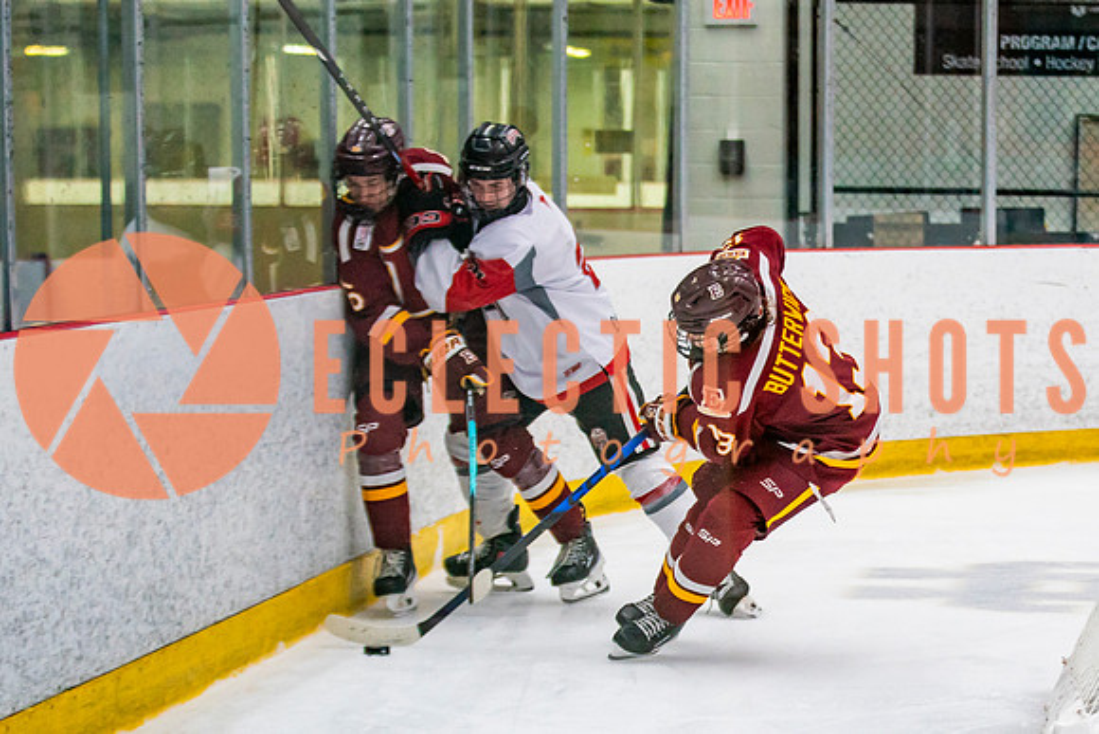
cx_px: 823
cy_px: 384
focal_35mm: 145
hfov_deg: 14.1
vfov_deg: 9.5
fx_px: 4430
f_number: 2.8
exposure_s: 1/640
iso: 2000
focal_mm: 80
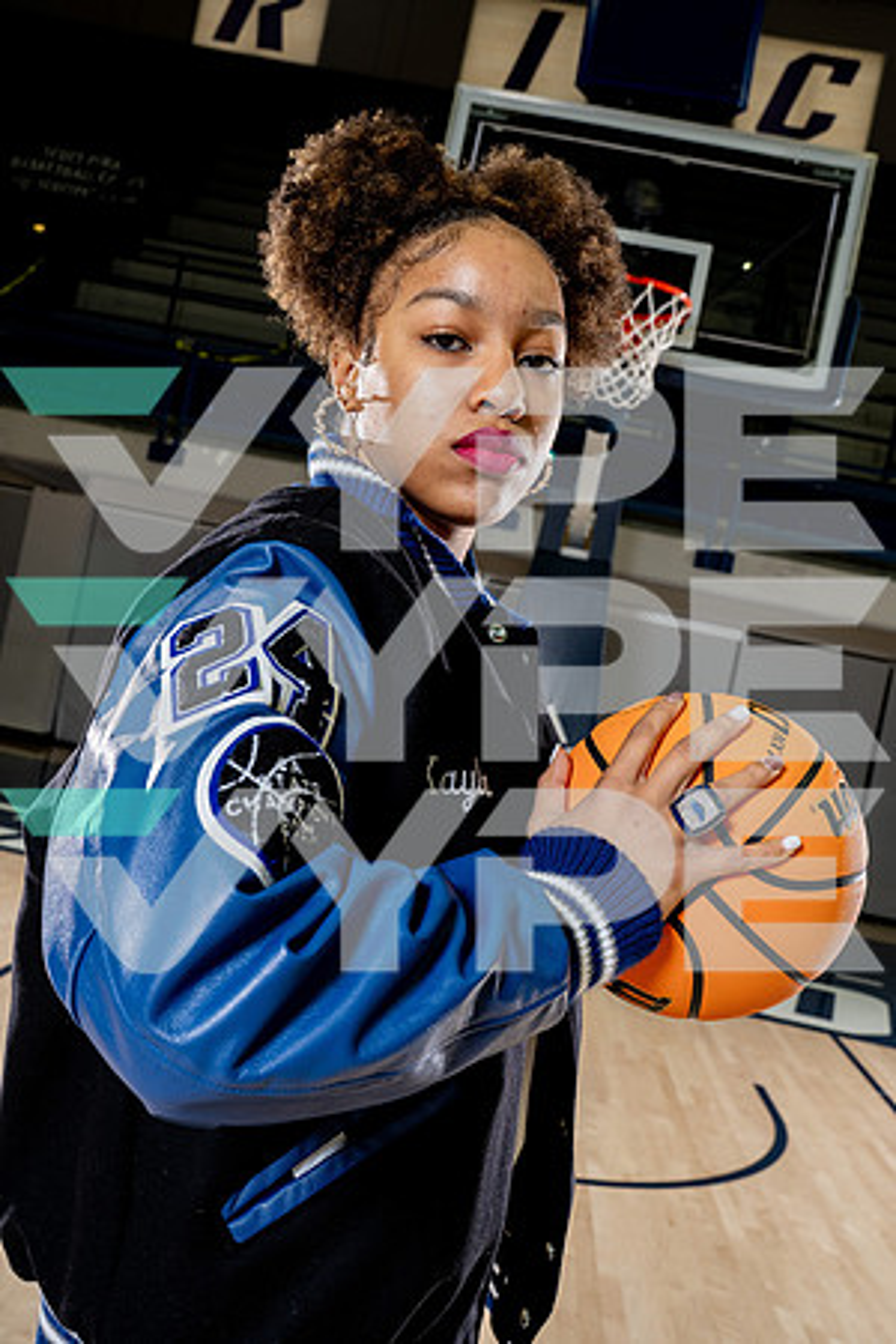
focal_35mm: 33
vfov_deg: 57.2
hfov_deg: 40.0
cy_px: 672
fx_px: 1232
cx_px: 448
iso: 640
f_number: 8
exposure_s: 1/250
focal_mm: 33
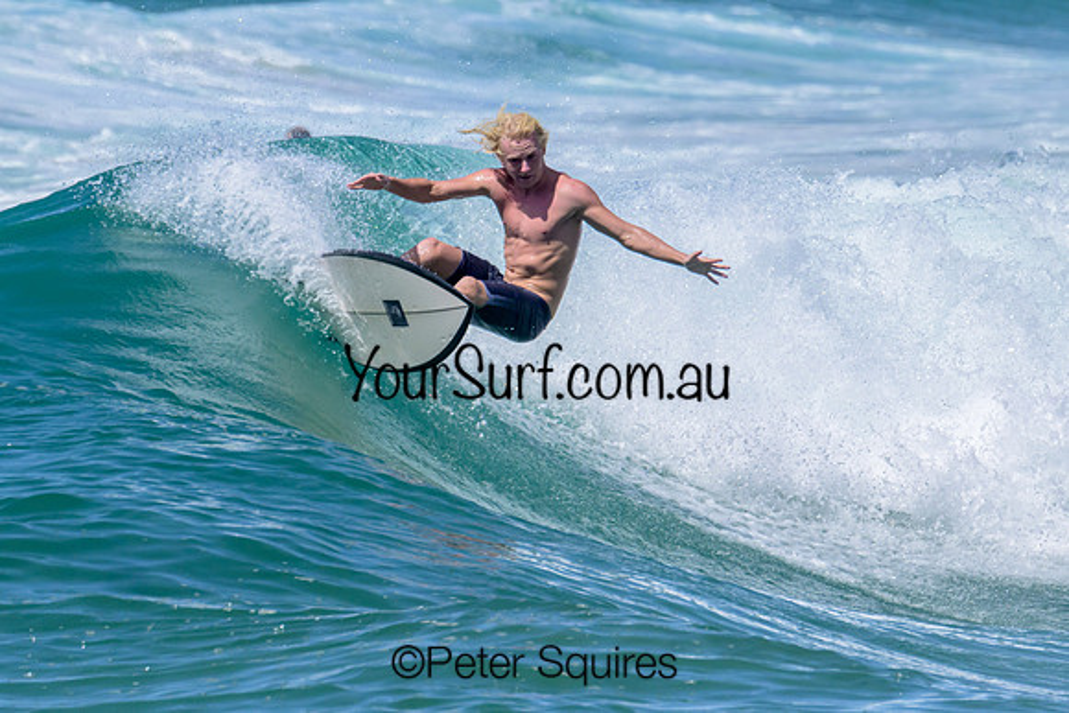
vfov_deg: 1.3
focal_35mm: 1087
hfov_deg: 1.9
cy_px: 229
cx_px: 534
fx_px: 32278
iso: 1000
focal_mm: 800
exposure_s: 1/2000
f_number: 16
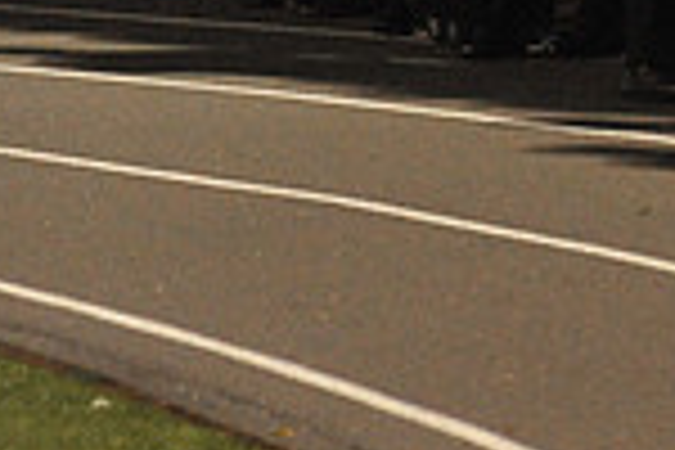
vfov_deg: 3.0
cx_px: 1170
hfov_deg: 4.4
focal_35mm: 464
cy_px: -243
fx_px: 8699
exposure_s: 1/250
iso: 6400
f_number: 4
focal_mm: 120
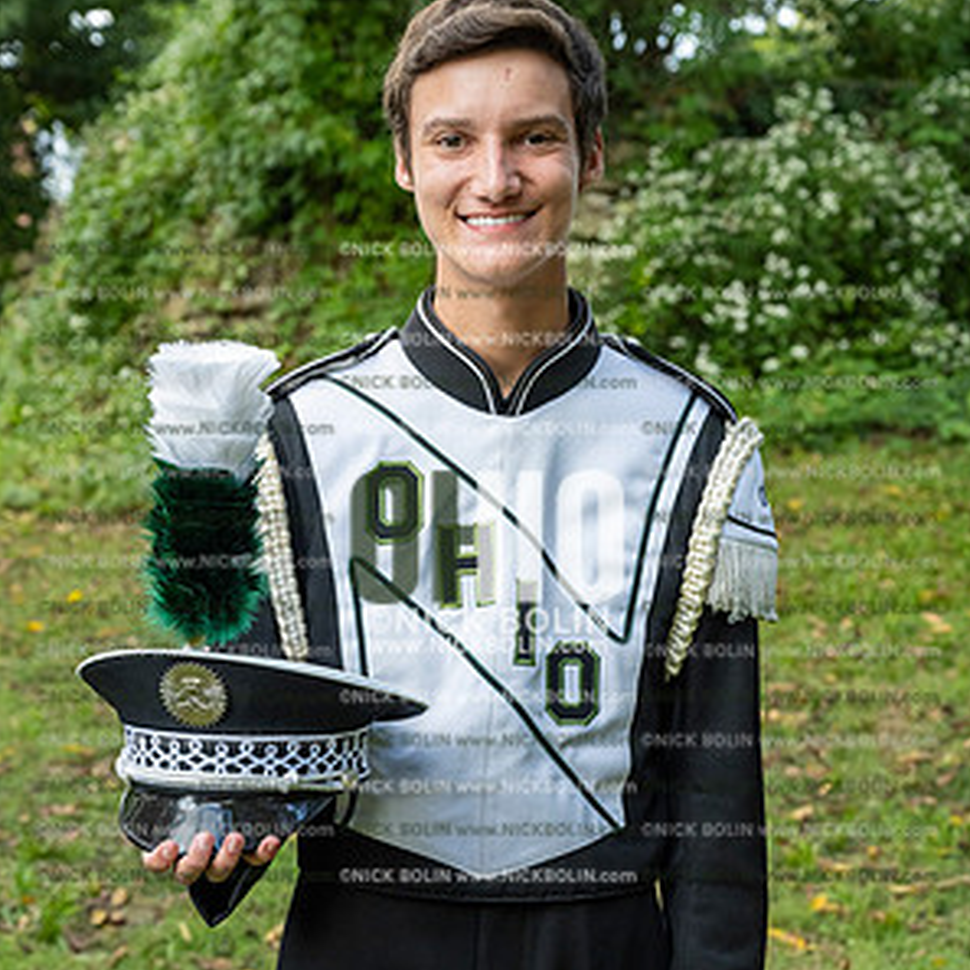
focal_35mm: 72
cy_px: 562
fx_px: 2283
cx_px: 487
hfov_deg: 24.0
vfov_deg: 24.0
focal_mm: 56
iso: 1000
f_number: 5.6
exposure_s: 1/640
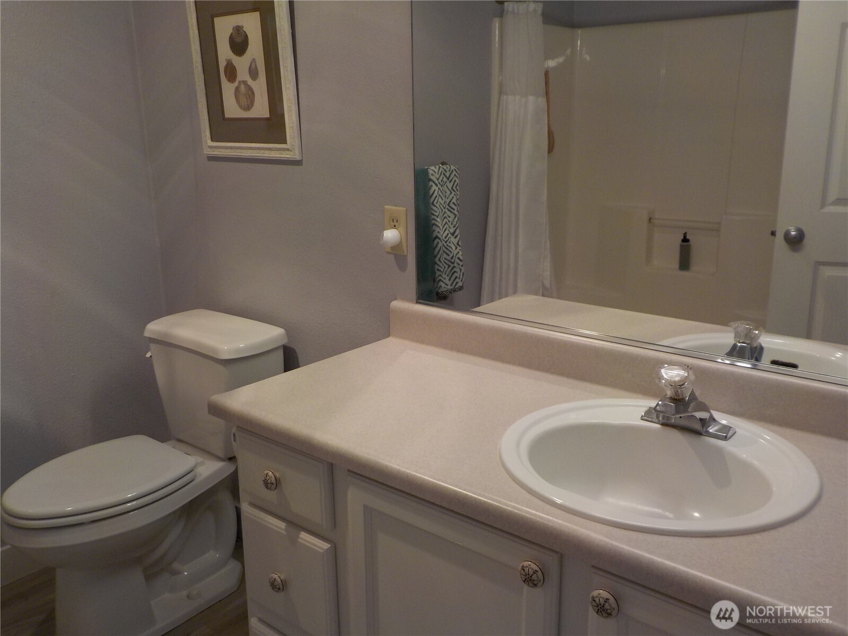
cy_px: 318
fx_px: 735
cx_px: 424
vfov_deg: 46.8
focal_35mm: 30
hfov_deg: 60.0
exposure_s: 1/40
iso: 125
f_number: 3.3
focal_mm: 4.1
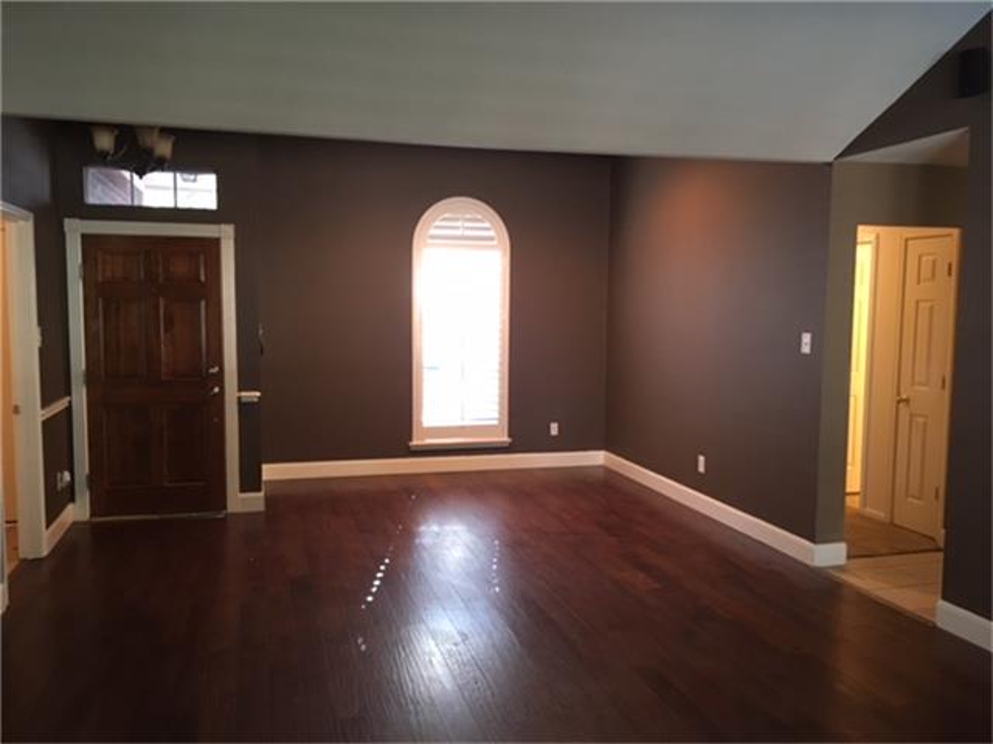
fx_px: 832
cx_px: 496
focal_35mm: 29
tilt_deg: -3.7
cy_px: 372
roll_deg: -0.5
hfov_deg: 61.7
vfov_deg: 48.2
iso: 200
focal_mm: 4.15
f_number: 2.2
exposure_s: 1/24
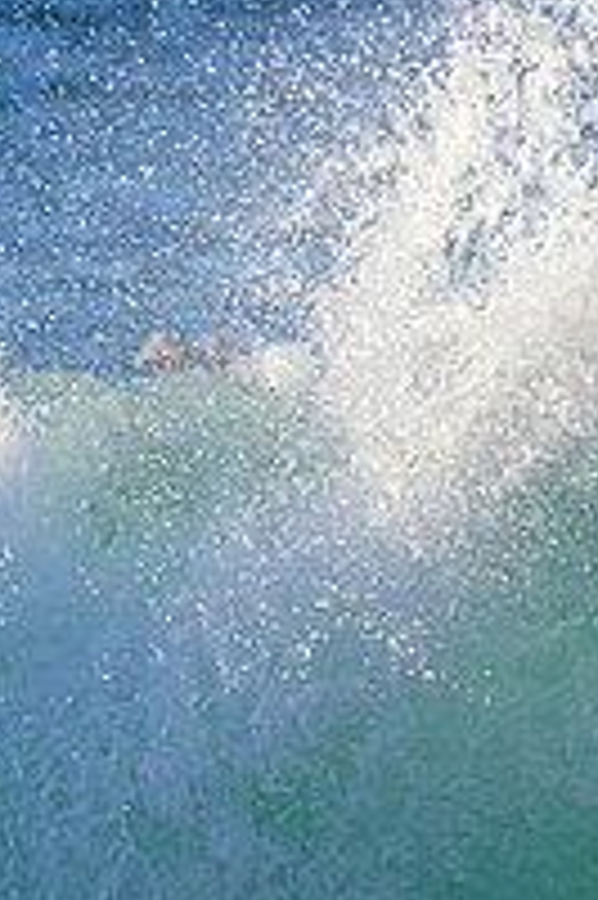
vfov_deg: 1.0
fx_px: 50415
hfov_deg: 0.7
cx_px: 960
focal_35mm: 2020
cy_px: 521
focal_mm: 630
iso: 1800
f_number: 11
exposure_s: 1/2000
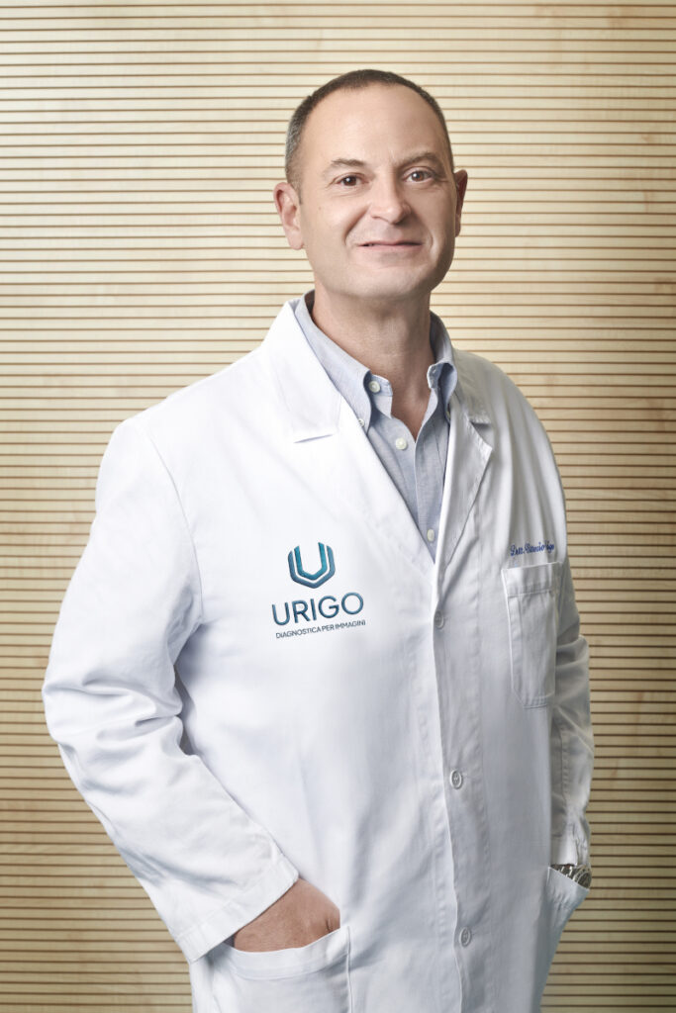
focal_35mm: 50
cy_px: 506
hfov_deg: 27.0
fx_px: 1408
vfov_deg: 39.6
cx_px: 338
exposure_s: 1/250
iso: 125
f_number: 6.3
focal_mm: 50
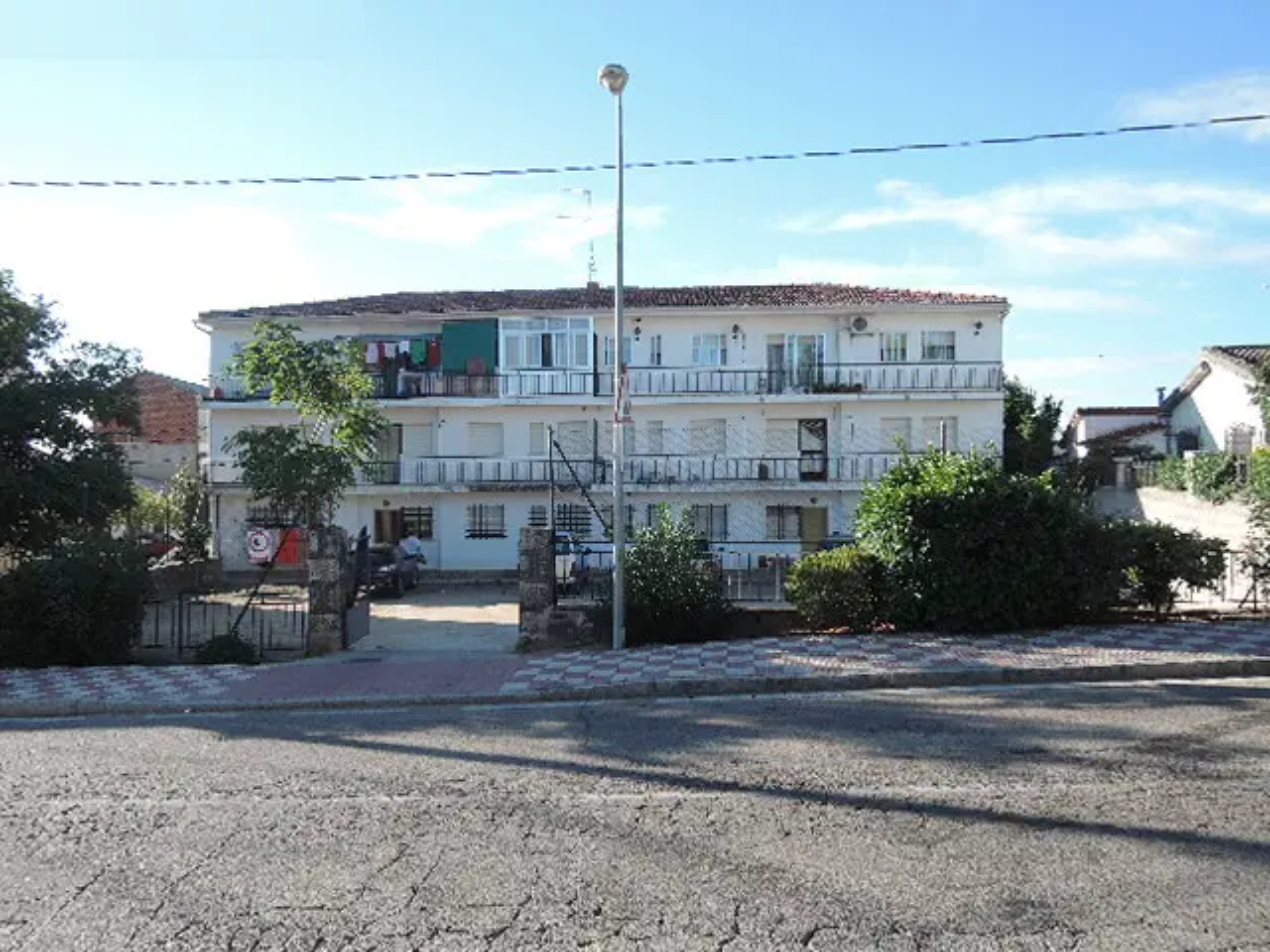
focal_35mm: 28
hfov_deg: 63.4
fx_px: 1027
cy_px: 476
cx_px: 635
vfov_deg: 49.7
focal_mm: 6
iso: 80
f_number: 3.2
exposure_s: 1/60
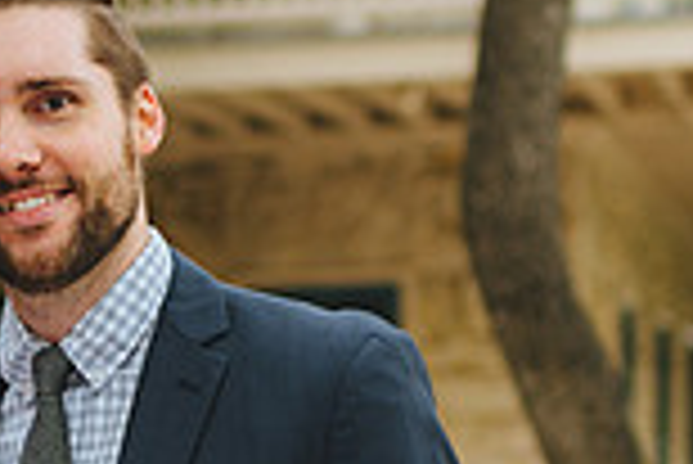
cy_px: 547
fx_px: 2543
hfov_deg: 15.1
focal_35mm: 132
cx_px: -99
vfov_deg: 10.3
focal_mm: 35
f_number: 2
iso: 80
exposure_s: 1/800
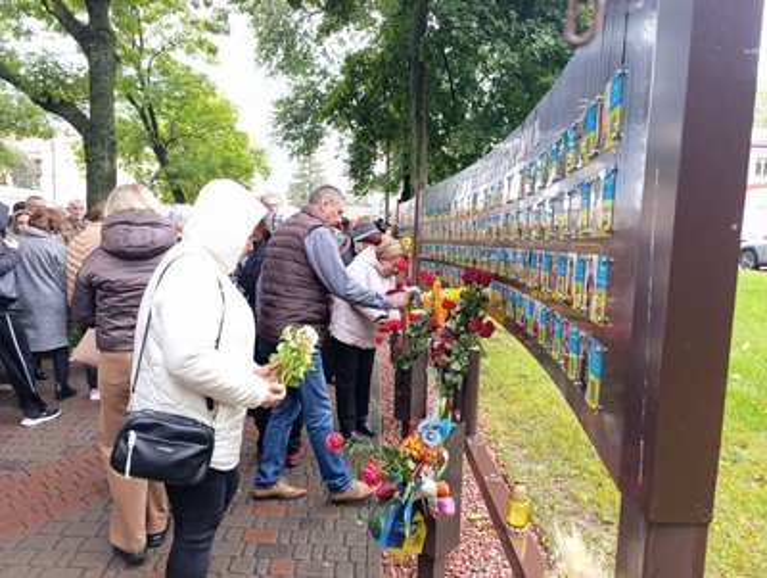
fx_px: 510
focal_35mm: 23
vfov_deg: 59.0
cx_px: 384
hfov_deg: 73.9
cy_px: 289
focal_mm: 6.14
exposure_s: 1/100
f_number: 1.6
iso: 400
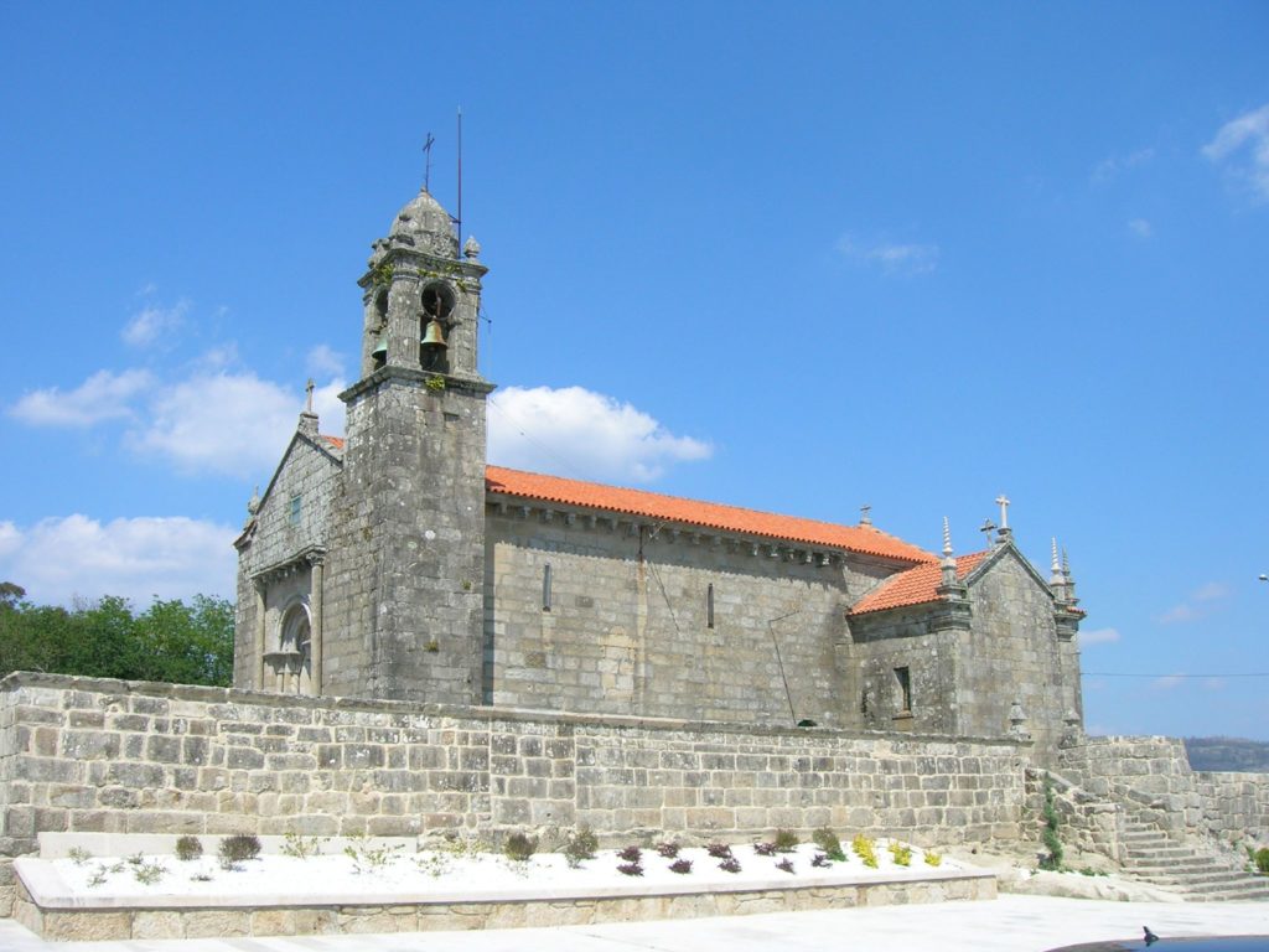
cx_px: 634
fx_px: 1246
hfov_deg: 54.0
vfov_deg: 41.8
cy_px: 476
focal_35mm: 34
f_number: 4.9
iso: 50
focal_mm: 5.7
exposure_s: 1/369
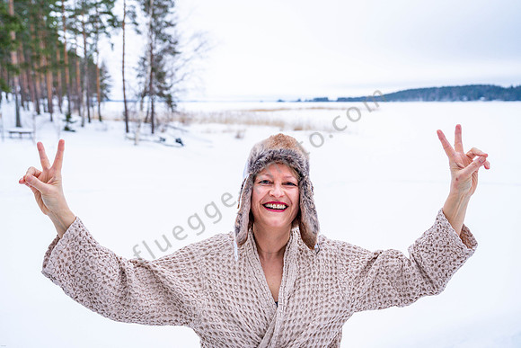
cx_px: 260
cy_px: 174
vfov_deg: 40.9
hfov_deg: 58.4
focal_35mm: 32
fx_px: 466
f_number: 3.5
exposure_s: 1/250
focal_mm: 31
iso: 200
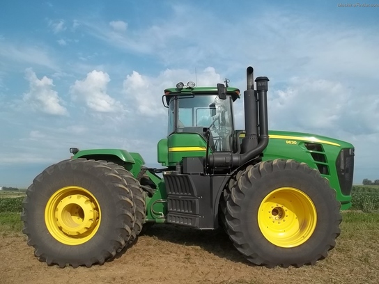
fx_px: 361
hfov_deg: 55.4
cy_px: 142
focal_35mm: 33
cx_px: 190
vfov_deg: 42.9
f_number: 8
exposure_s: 1/200
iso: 64
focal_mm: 5.9
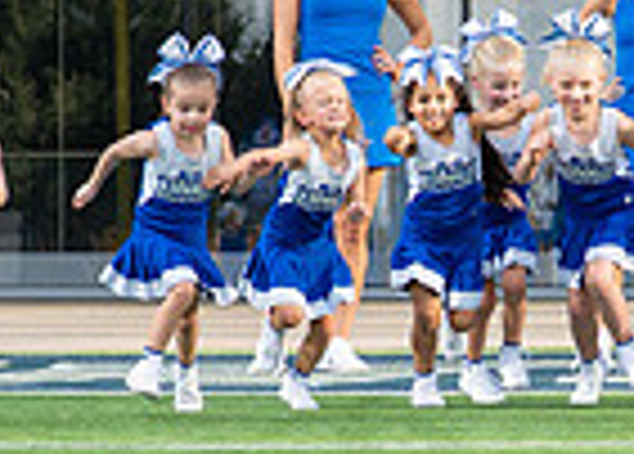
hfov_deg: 4.6
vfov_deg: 3.3
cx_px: 423
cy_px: 311
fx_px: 7912
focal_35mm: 439
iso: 125
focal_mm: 50
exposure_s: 1/1000
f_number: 2.8
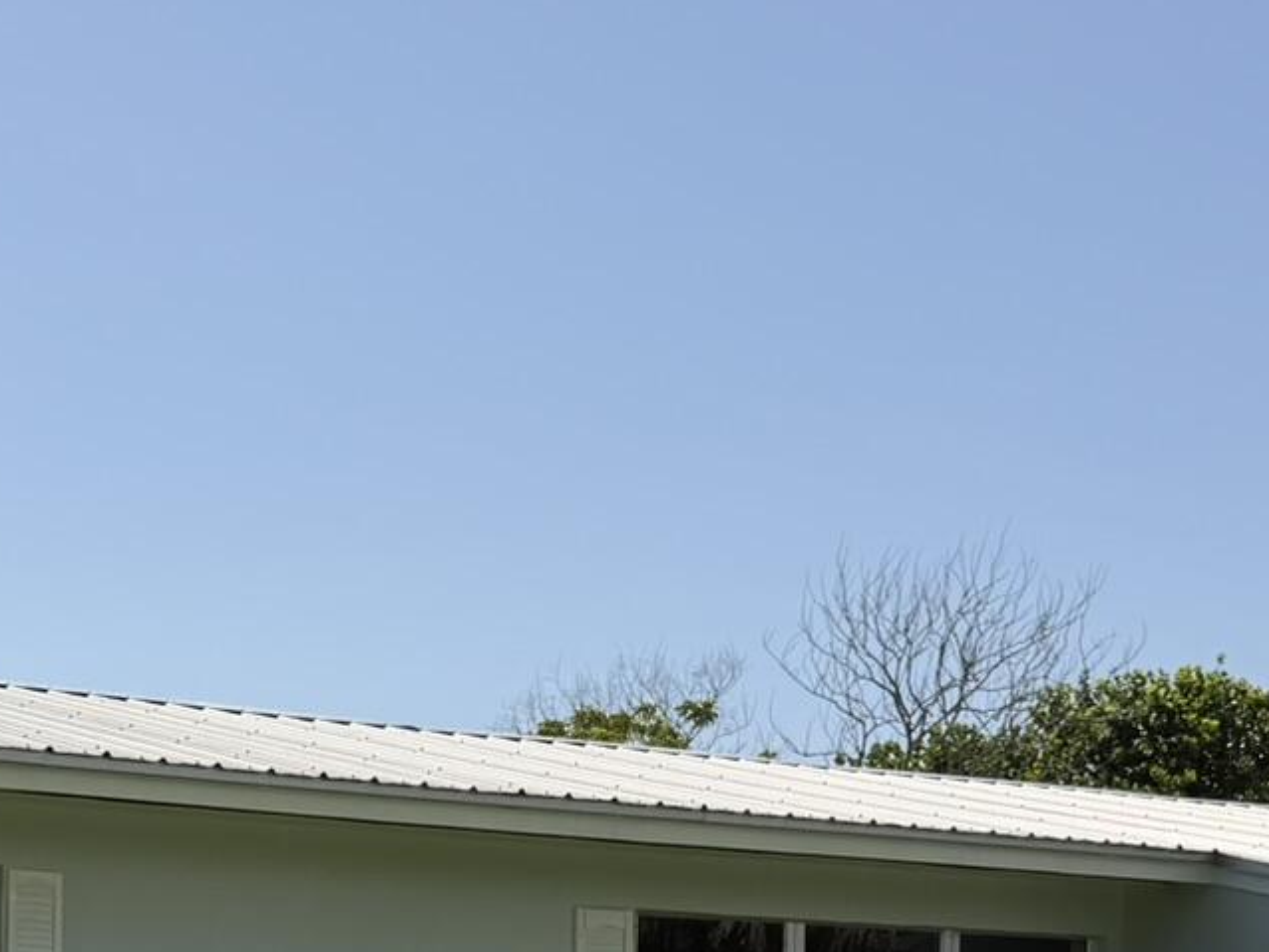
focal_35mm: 77
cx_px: 511
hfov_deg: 25.3
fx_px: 2824
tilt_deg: -3.3
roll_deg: -0.6
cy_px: 1294
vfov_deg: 17.7
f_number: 1.78
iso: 80
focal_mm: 6.76
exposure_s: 1/5714
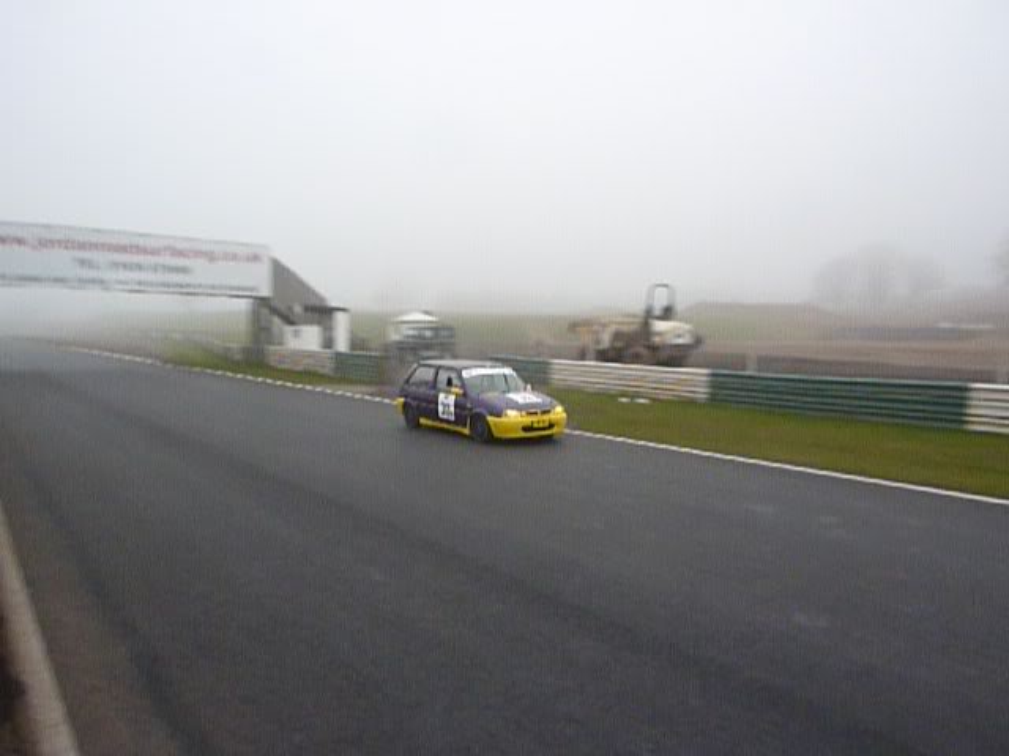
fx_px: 729
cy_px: 378
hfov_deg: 69.4
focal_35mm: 25
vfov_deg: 54.9
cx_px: 504
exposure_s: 1/160
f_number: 8
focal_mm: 4.1
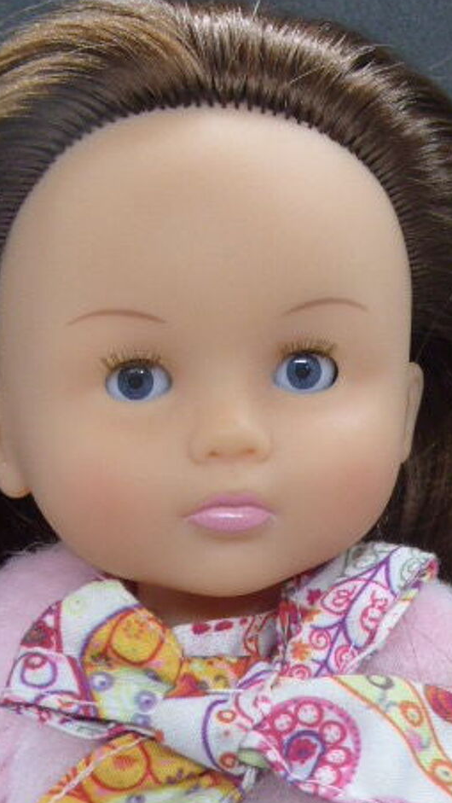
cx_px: 219
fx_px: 1149
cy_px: 530
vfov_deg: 38.1
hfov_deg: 22.2
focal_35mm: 54
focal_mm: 6.1
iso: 250
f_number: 3.7
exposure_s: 1/60
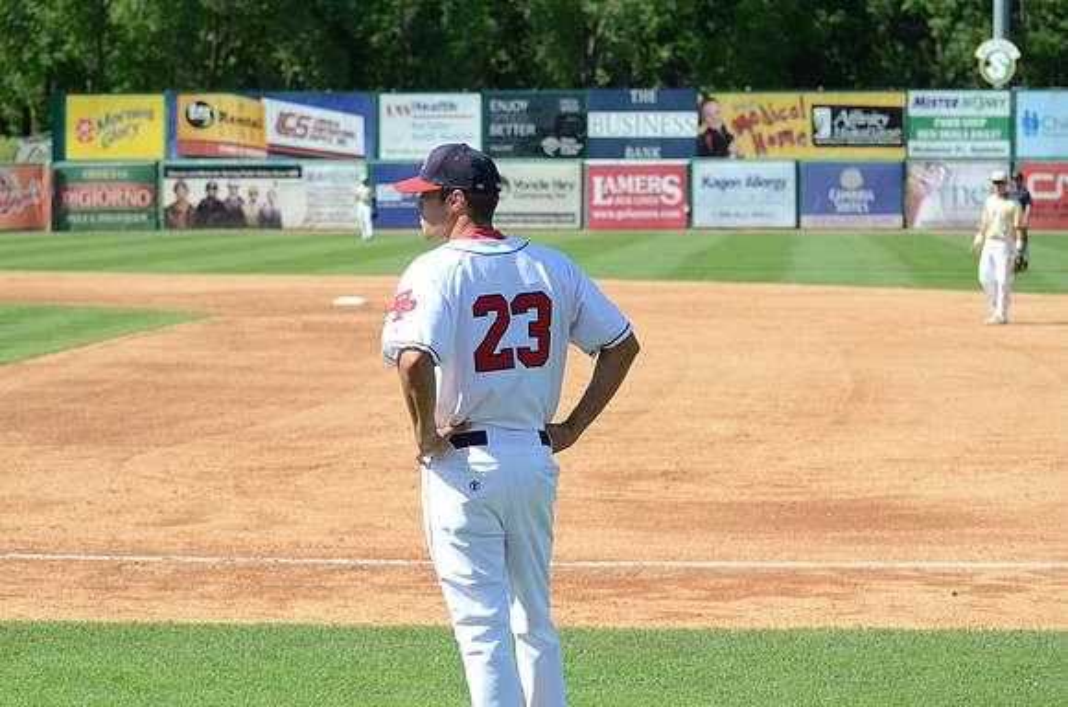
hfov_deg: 19.5
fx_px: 3108
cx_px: 534
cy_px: 354
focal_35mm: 105
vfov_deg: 13.0
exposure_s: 1/8000
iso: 1600
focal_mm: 70
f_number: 4.5
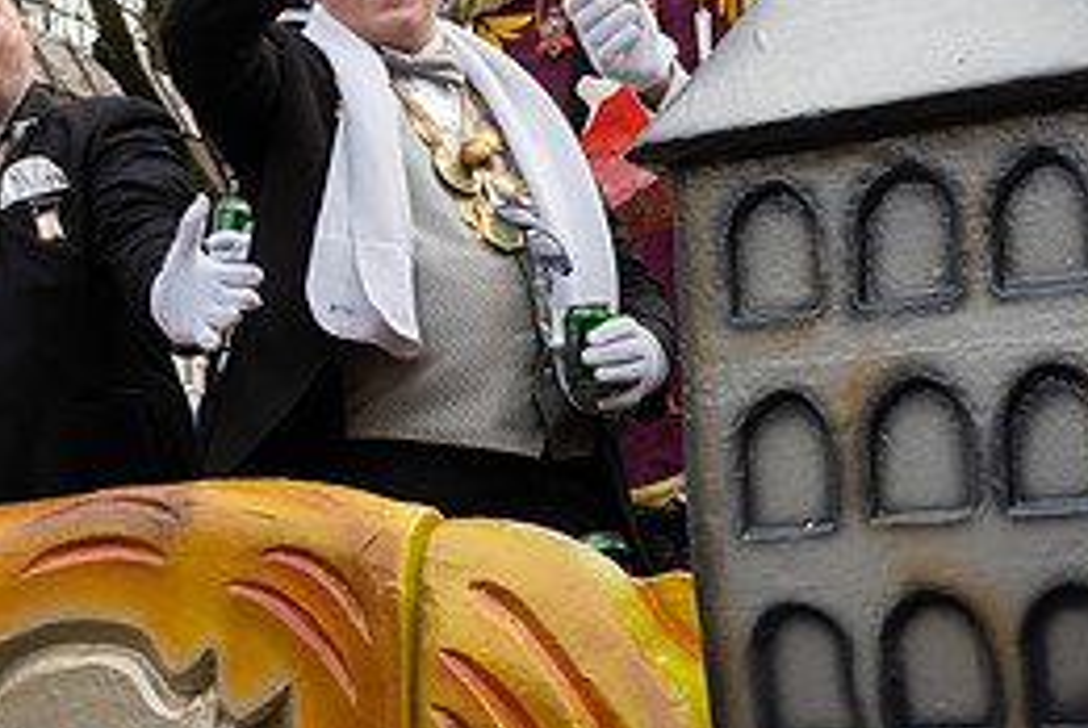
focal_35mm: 127
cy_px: -31
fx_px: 3842
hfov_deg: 16.1
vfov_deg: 10.7
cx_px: 469
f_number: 10
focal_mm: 38
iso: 400
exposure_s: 1/250
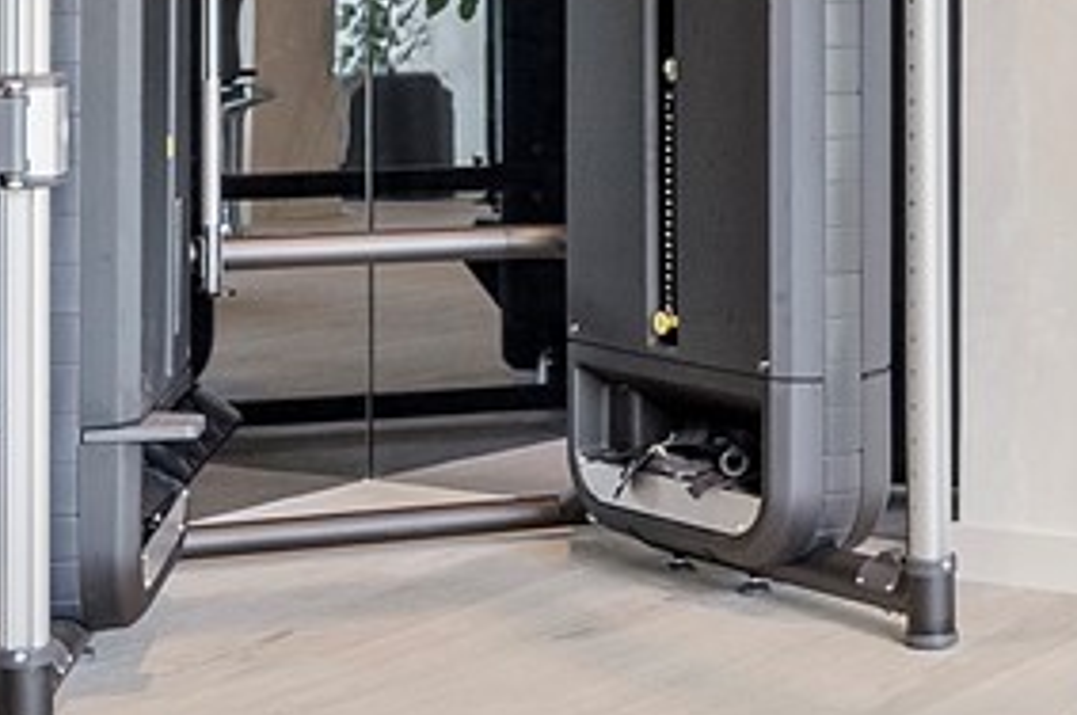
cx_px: 1054
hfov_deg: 19.5
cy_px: -38
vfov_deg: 13.2
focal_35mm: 102
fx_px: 3048
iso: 640
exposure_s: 1/20
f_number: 8
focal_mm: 17
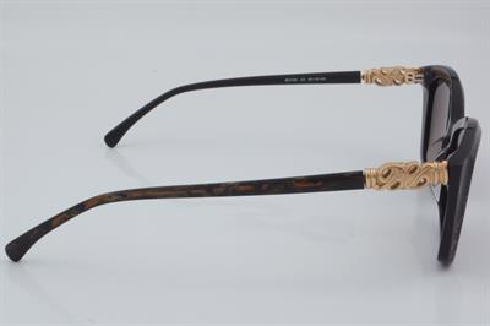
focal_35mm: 75
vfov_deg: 18.2
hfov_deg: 27.0
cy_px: 163
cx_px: 245
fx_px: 1020
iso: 100
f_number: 32
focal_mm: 50
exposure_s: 1/3
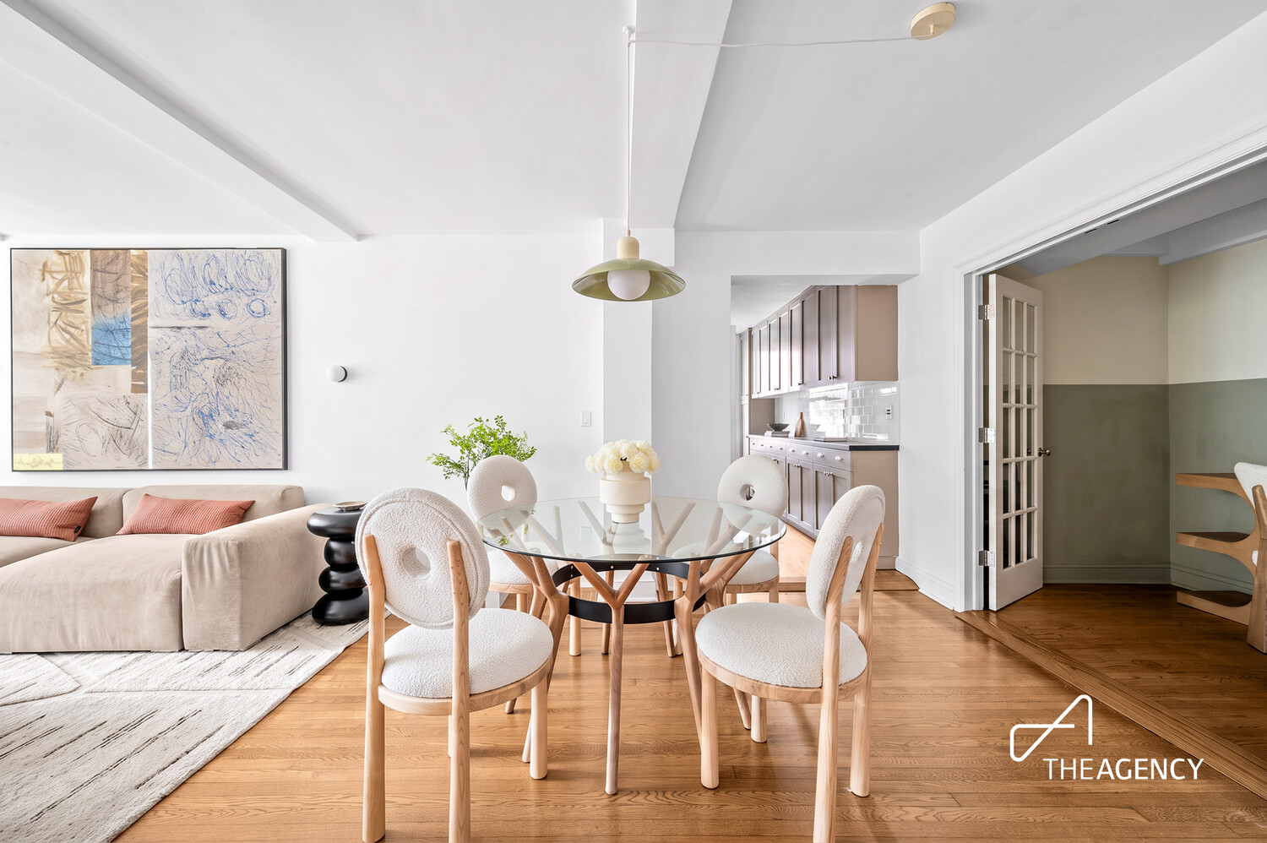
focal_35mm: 14
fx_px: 492
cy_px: 422
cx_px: 634
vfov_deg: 81.1
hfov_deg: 104.3
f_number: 11
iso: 250
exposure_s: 1.3
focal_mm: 14
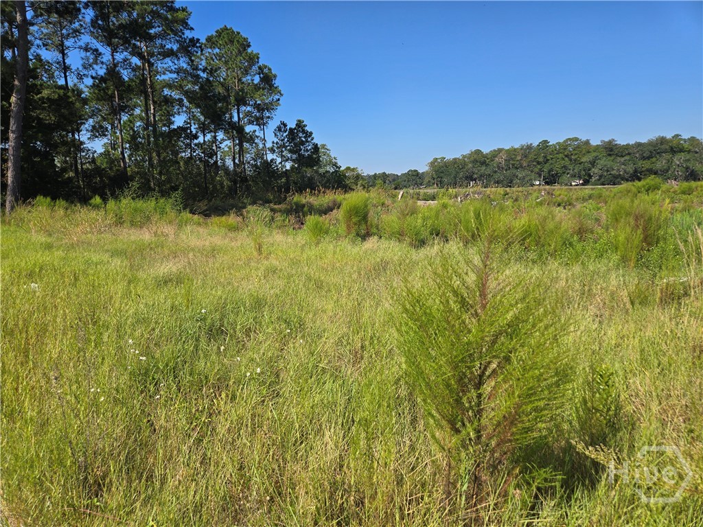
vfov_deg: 58.9
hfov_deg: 73.9
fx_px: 467
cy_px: 264
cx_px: 352
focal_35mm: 23
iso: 25
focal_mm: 5.4
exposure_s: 1/2043
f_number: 1.8
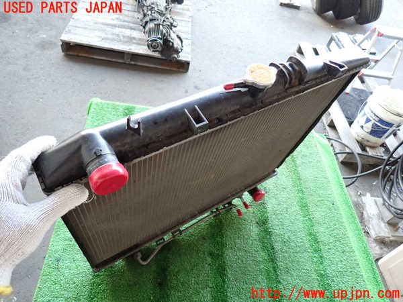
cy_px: 151
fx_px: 291
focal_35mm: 25
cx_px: 202
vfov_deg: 54.9
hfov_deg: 69.4
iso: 200
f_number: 2
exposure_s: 1/30
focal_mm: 4.5
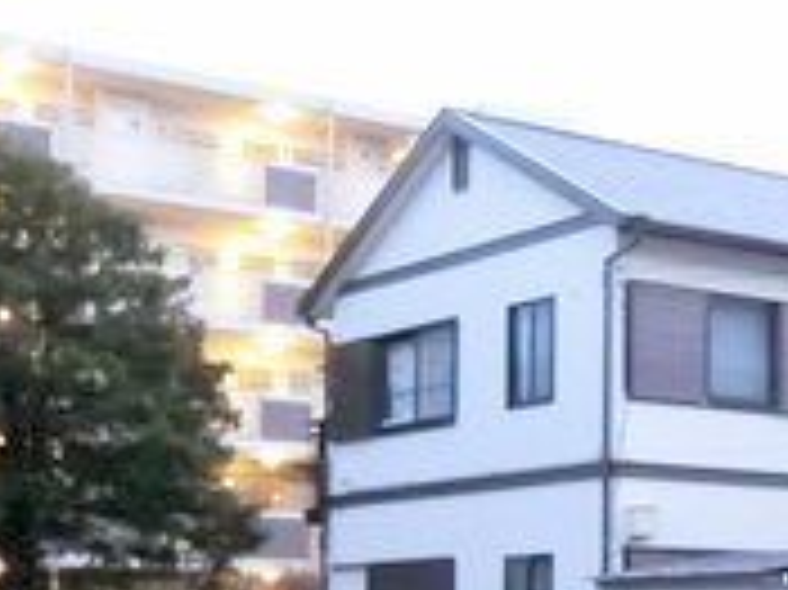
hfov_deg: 21.3
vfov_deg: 16.7
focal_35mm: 87
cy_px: 549
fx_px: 1979
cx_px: 887
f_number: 2.7
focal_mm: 4.06
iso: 1600
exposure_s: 1/10
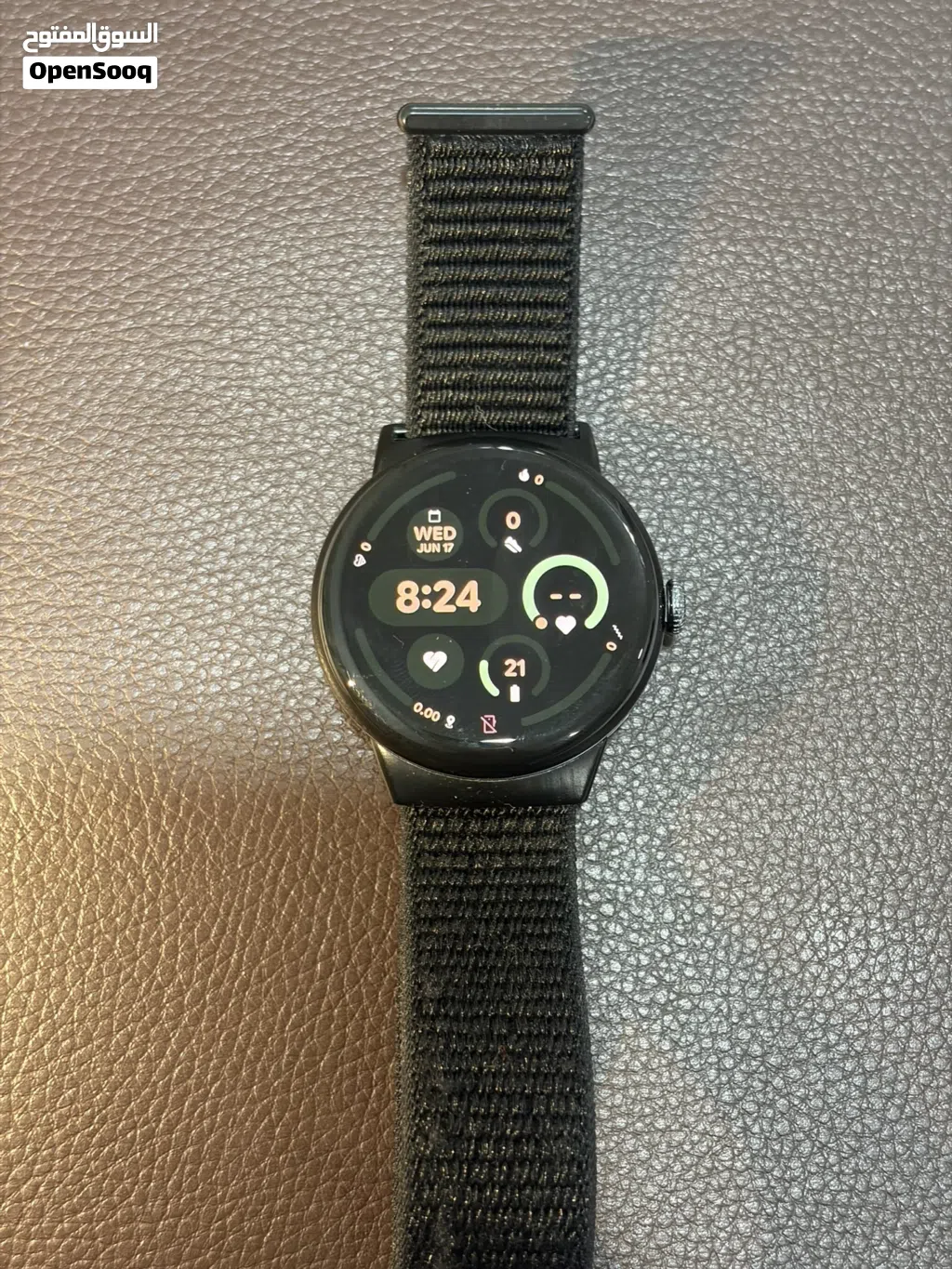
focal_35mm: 52
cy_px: 634
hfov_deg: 28.0
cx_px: 476
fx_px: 1906
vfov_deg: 36.8
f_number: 1.6
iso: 160
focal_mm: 5.96
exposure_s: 1/33
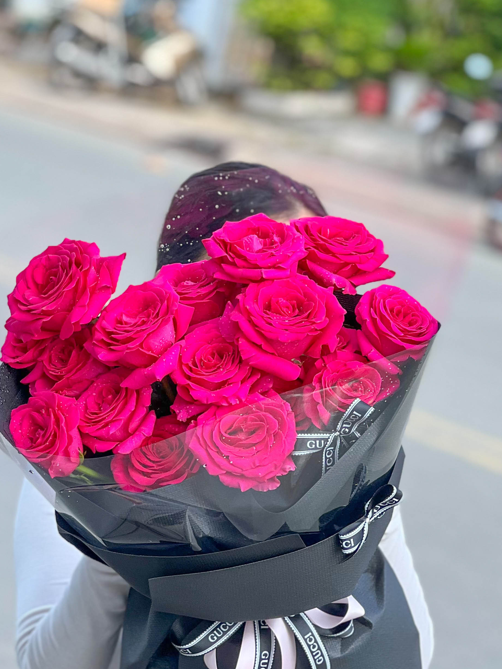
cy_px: 446
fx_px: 2456
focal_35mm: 127
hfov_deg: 11.7
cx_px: 260
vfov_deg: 15.5
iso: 25
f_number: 2.8
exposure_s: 1/120
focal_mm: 9
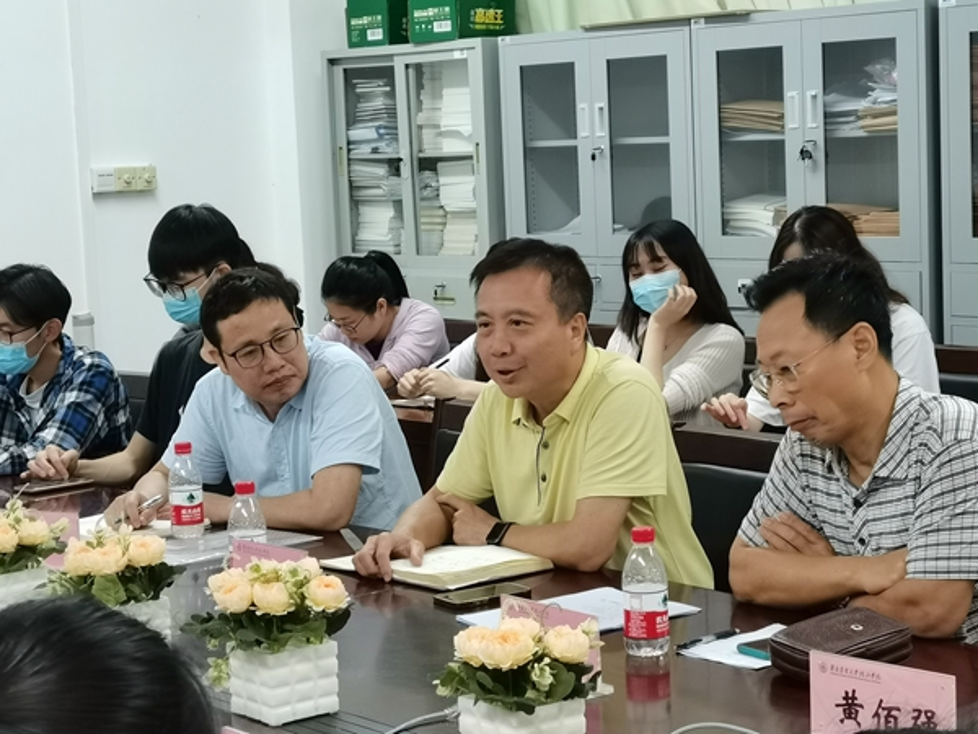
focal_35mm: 75
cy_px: 367
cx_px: 489
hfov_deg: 26.0
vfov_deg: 19.6
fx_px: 2119
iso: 320
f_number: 1.8
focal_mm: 5.58
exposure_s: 1/33.3
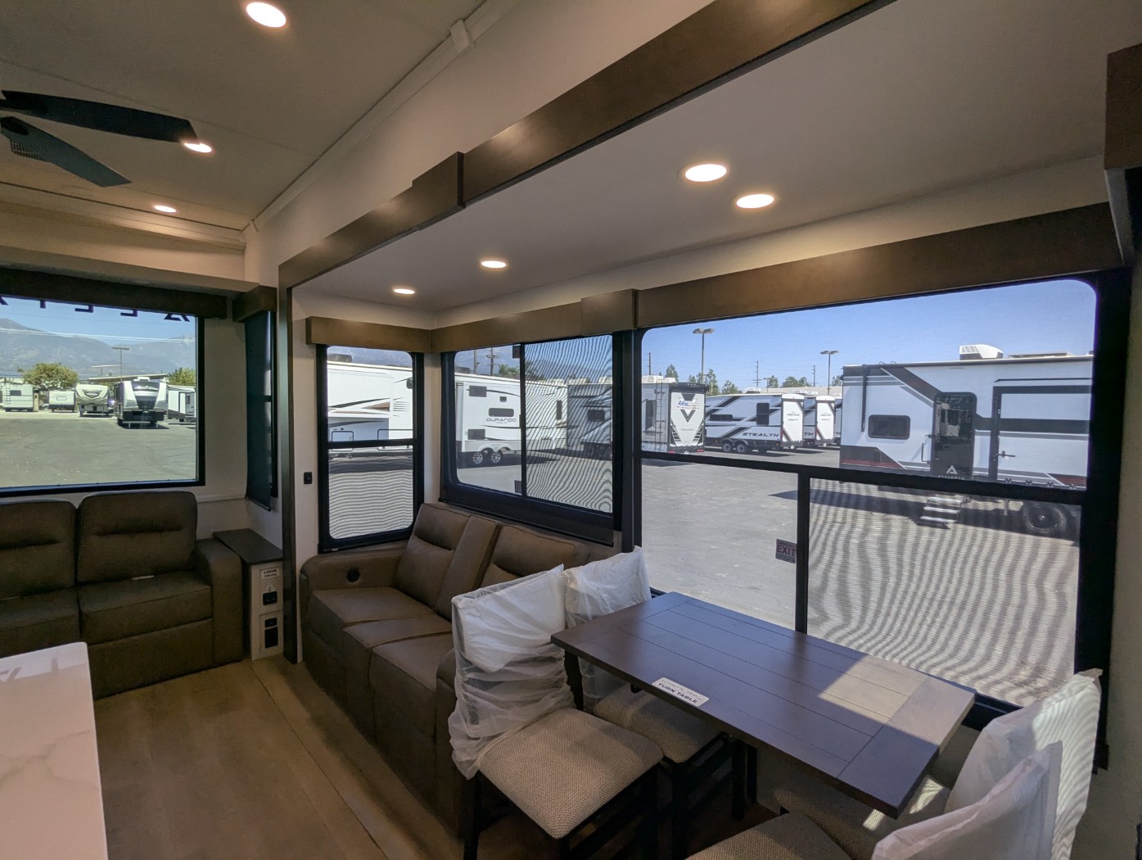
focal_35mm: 16
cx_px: 571
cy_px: 430
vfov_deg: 78.2
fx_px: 529
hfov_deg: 94.4
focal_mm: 2.35
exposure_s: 1/171
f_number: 2.2
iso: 59
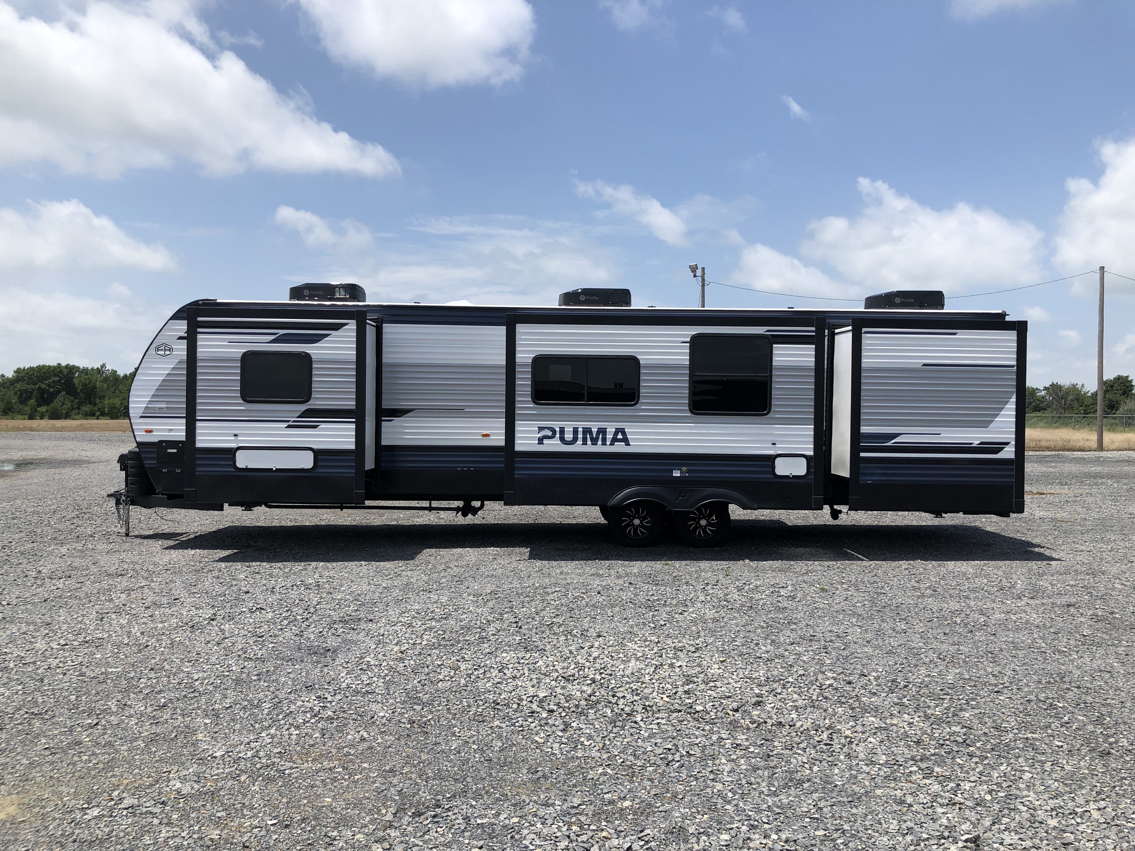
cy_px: 426
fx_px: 918
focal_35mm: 28
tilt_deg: -0.4
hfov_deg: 63.4
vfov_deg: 49.7
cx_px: 568
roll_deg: +0.5
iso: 20
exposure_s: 1/2825
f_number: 1.8
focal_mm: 3.99
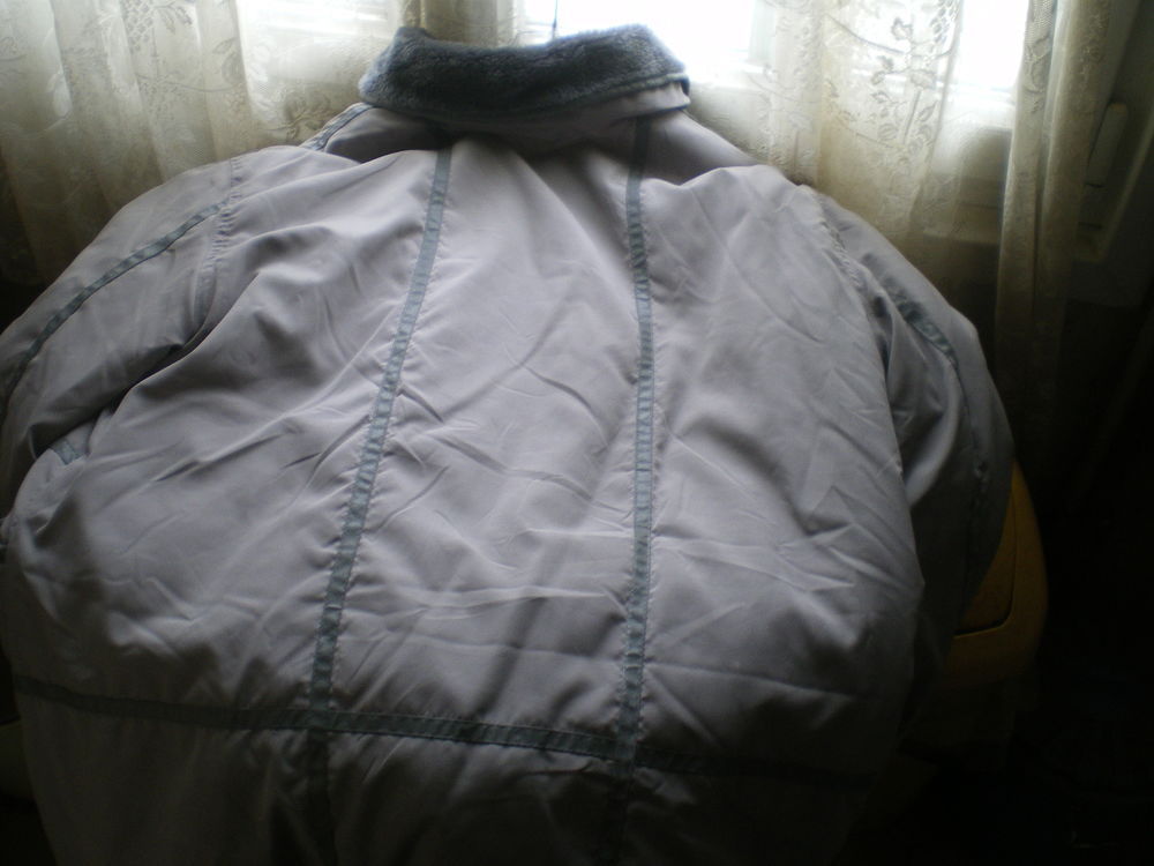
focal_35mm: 38
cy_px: 433
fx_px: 1267
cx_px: 577
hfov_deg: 49.0
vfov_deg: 37.7
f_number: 3.1
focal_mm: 6.3
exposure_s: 1/50
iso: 125
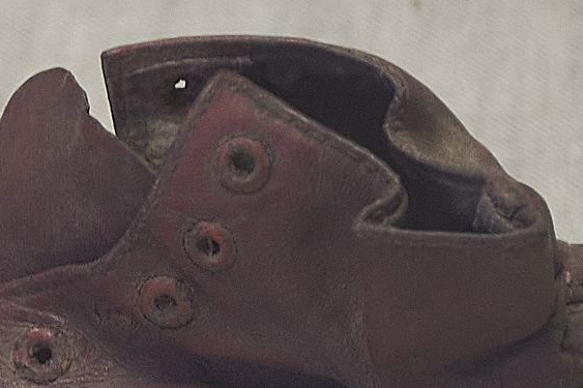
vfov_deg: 2.5
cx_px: 201
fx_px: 9033
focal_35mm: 558
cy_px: 440
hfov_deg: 3.7
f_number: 5.6
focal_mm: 105
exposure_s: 1/60
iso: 3600
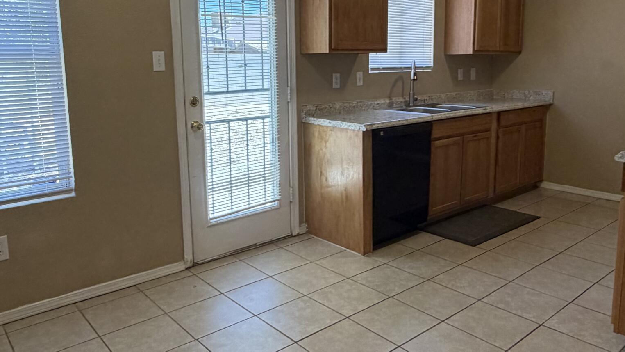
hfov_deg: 64.3
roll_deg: +1.2
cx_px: 313
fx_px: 497
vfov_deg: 38.8
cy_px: 137
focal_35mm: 30
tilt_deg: -7.7
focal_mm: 2.22
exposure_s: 1/120
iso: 200
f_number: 2.2
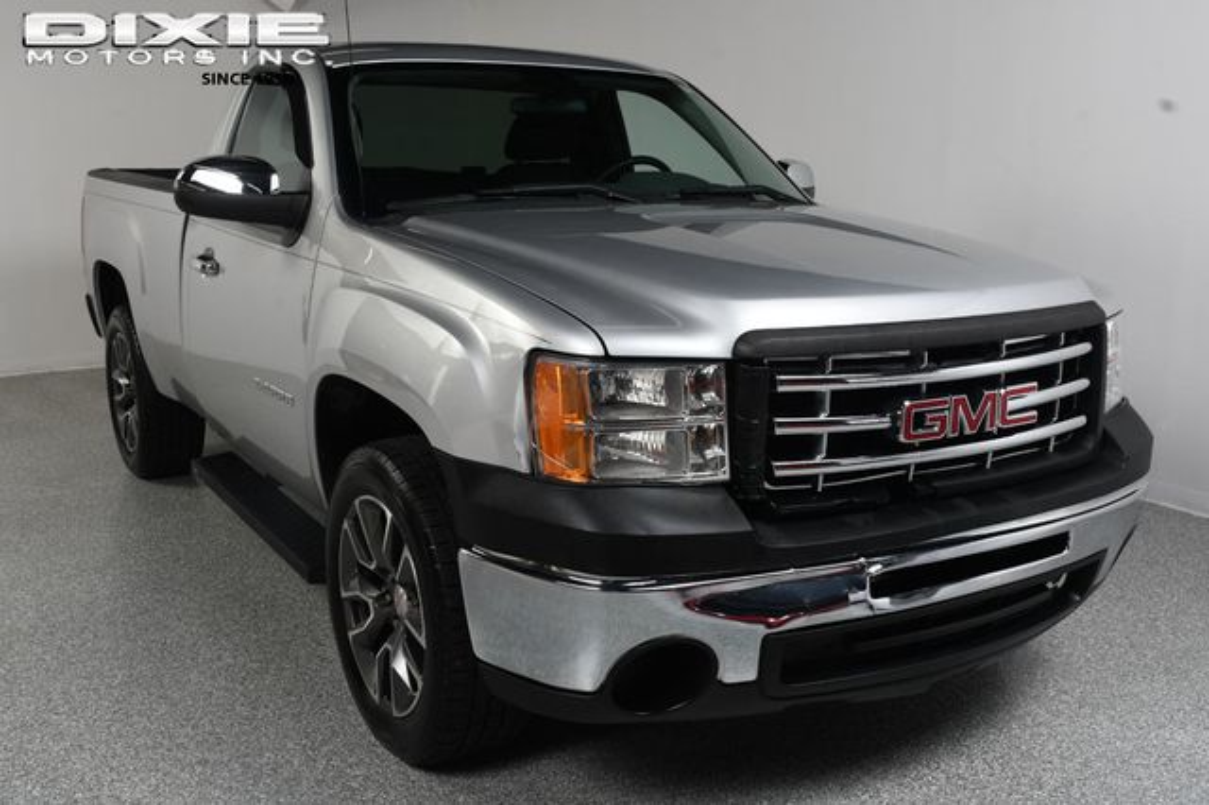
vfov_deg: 36.8
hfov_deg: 53.2
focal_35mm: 36
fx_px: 1208
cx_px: 604
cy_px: 402
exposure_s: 1/160
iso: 100
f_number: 11
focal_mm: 24
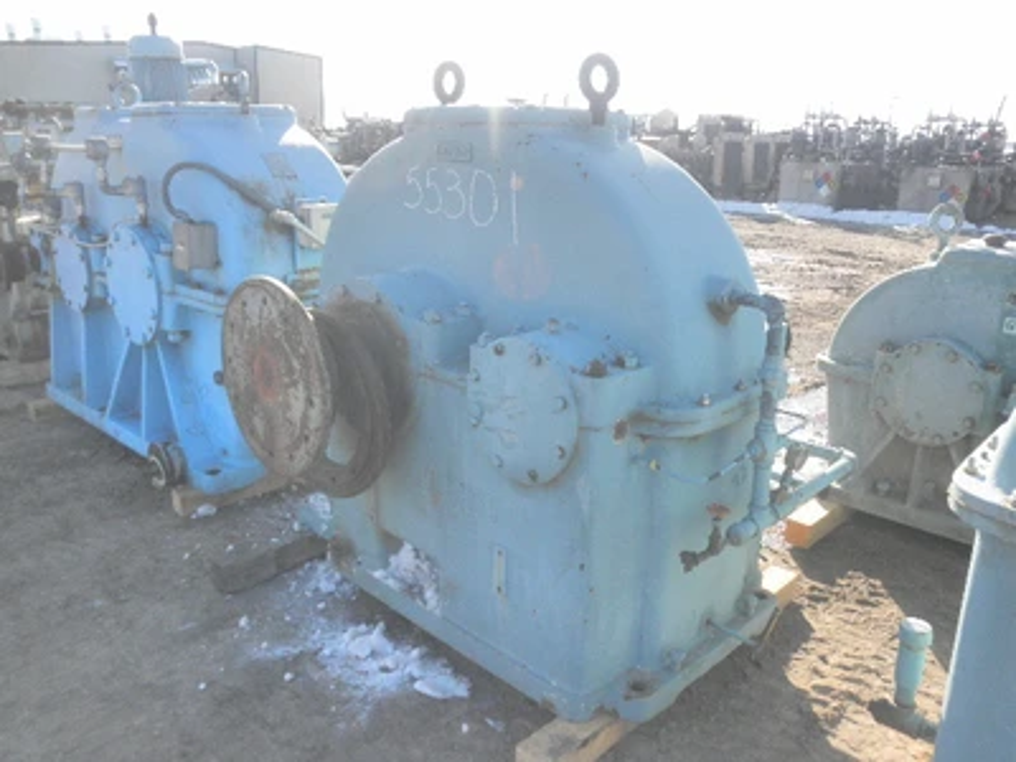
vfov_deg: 49.7
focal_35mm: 28
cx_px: 508
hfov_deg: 63.4
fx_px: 822
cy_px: 381
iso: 64
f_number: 8.5
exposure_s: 1/60
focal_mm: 5
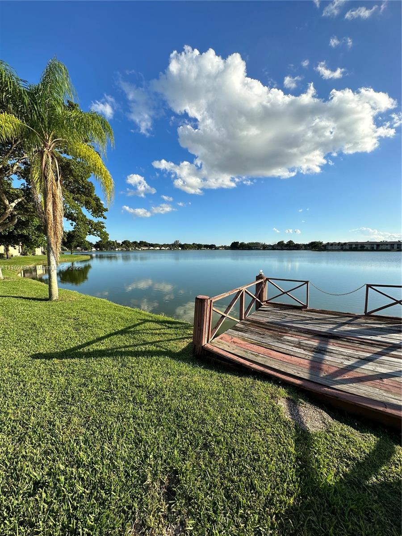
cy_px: 268
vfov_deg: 102.1
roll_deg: +0.6
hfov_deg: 85.7
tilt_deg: -3.4
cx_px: 201
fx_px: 217
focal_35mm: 14
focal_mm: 2.22
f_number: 2.2
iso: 40
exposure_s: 1/1642
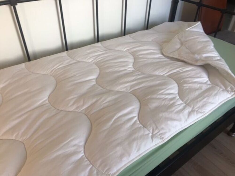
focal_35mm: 28
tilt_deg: -40.0
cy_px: 88
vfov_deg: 49.7
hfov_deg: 63.4
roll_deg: -2.3
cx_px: 118
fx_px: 190
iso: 32
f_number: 1.8
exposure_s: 1/100
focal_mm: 3.99
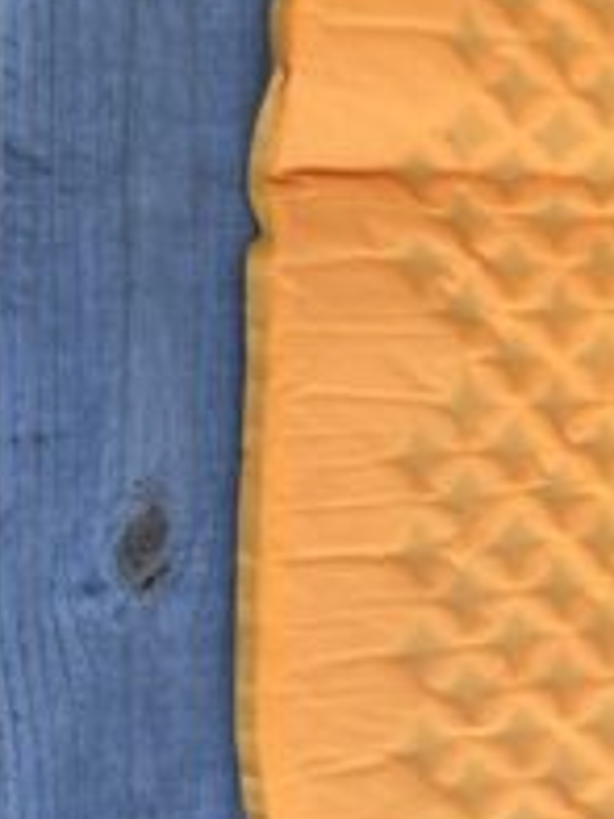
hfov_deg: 19.9
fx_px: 1608
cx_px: 785
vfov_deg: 28.4
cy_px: 276
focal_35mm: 68
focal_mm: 5.1
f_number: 1.6
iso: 32
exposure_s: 1/141
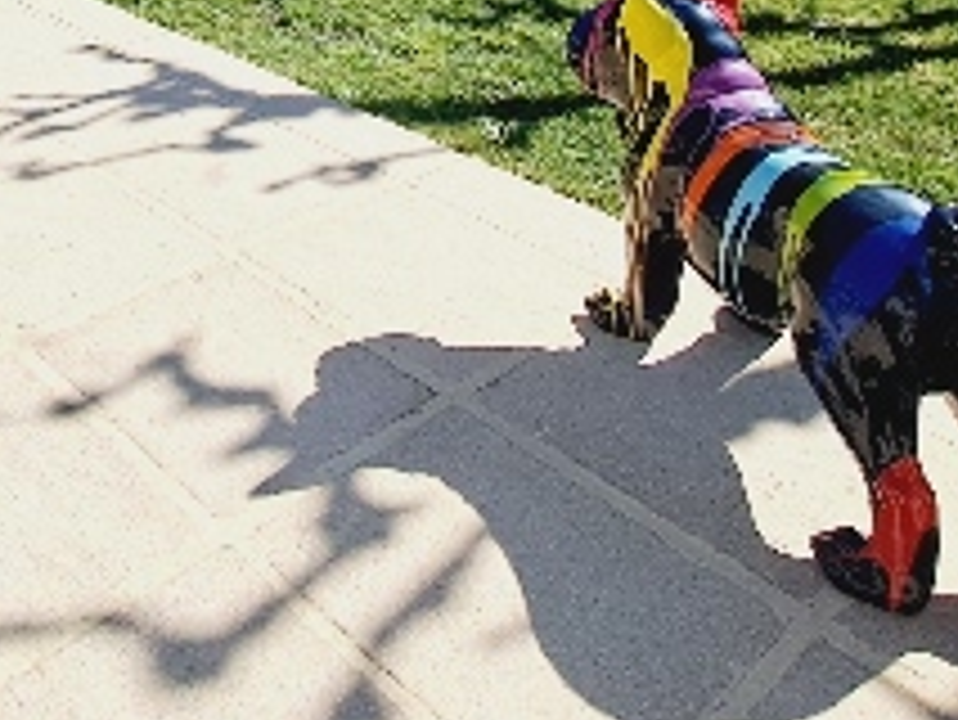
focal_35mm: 39
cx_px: -4
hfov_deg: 41.5
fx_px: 1080
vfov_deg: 29.8
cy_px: -207
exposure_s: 1/1414
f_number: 2.2
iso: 40
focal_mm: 1.42
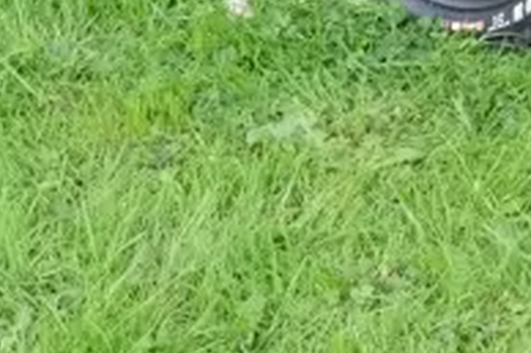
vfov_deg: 6.1
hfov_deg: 9.1
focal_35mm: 219
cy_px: -261
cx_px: 859
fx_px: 3227
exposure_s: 1/60
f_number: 16
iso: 2500
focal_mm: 35
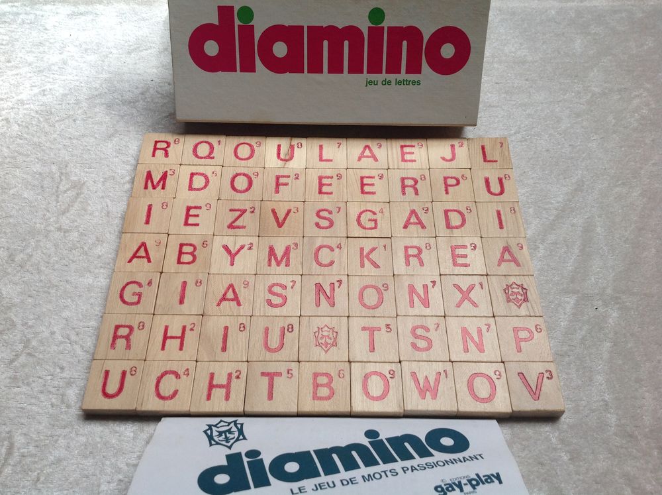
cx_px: 331
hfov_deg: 52.7
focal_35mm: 35
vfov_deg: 40.6
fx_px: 668
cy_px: 248
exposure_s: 1/120
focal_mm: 4.28
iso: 64
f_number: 2.4
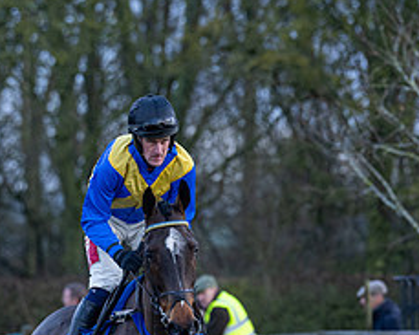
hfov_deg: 3.5
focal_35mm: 553
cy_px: 317
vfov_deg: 2.8
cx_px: 171
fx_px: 6855
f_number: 4
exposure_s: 1/500
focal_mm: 200
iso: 800
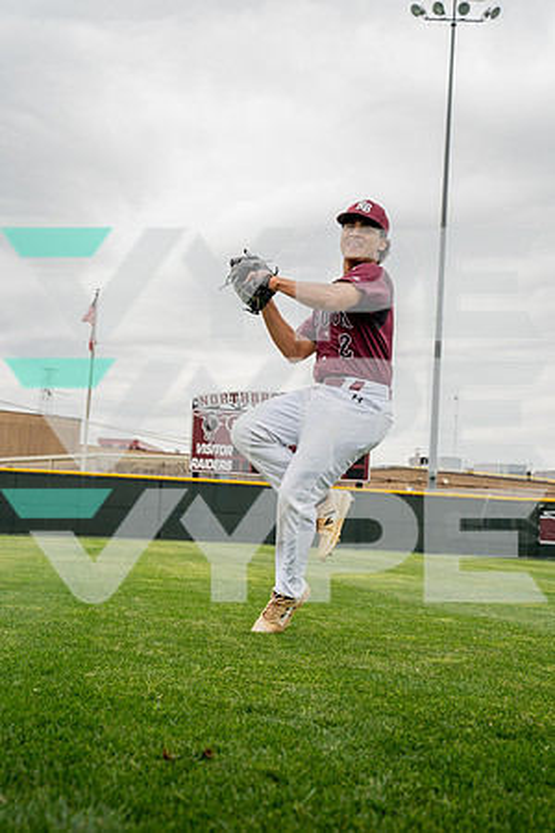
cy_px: 416
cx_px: 278
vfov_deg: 36.9
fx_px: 1249
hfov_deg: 25.1
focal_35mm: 54
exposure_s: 1/800
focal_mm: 54
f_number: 7.1
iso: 400
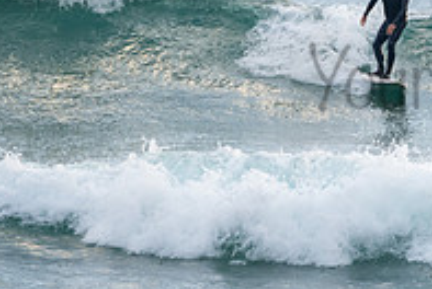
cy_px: 58
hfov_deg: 2.3
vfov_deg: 1.5
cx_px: 535
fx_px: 10732
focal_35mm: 893
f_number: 4.5
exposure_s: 1/125
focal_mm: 200
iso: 500
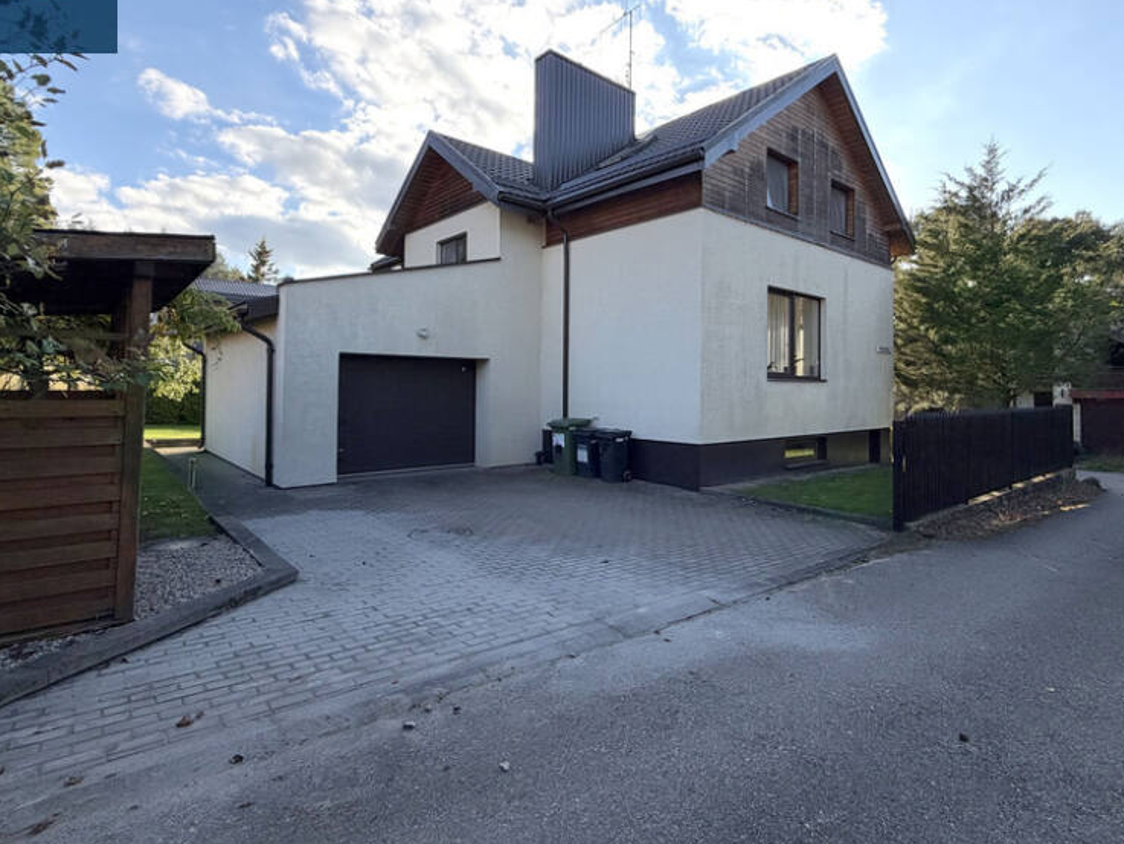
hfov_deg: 84.3
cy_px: 372
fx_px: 617
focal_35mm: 19
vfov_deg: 68.5
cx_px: 627
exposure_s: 1/770
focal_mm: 2.22
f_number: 2.2
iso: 32
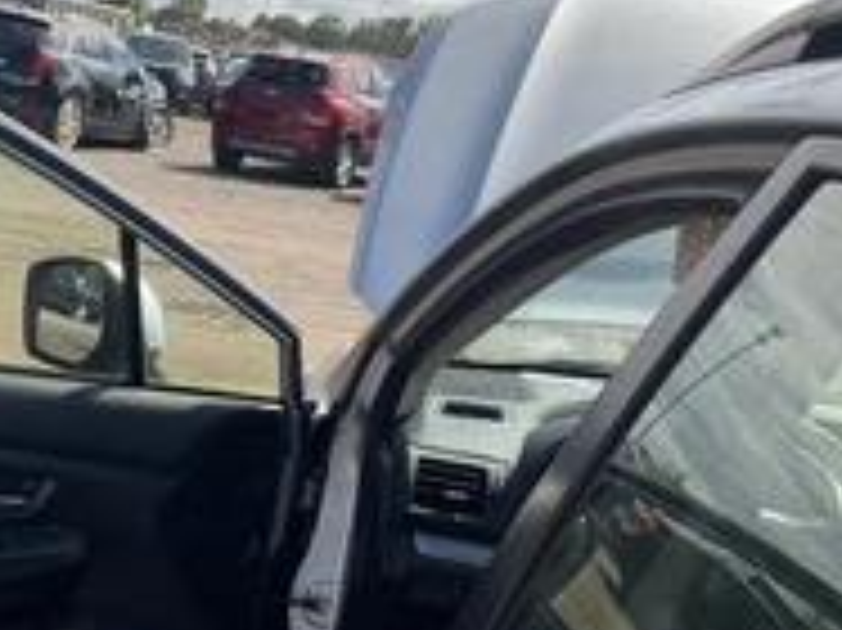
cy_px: 369
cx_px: 167
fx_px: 1507
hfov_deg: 30.4
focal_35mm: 62
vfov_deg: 23.6
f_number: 1.8
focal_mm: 3
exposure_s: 1/1577
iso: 25
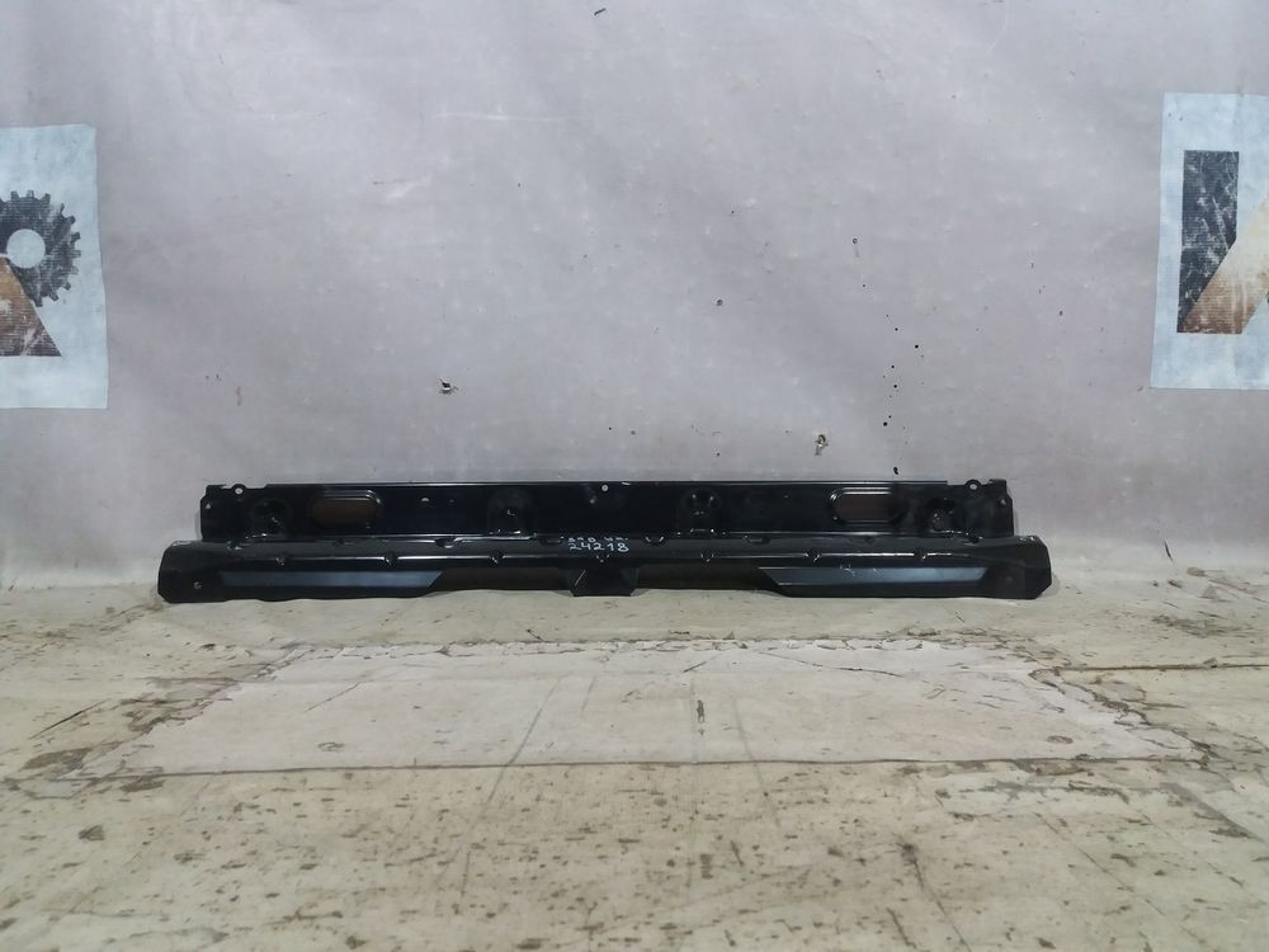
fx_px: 1026
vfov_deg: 49.7
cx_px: 634
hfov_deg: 63.4
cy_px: 476
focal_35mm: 28
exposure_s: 1/33
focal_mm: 3.7
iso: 160
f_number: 1.9
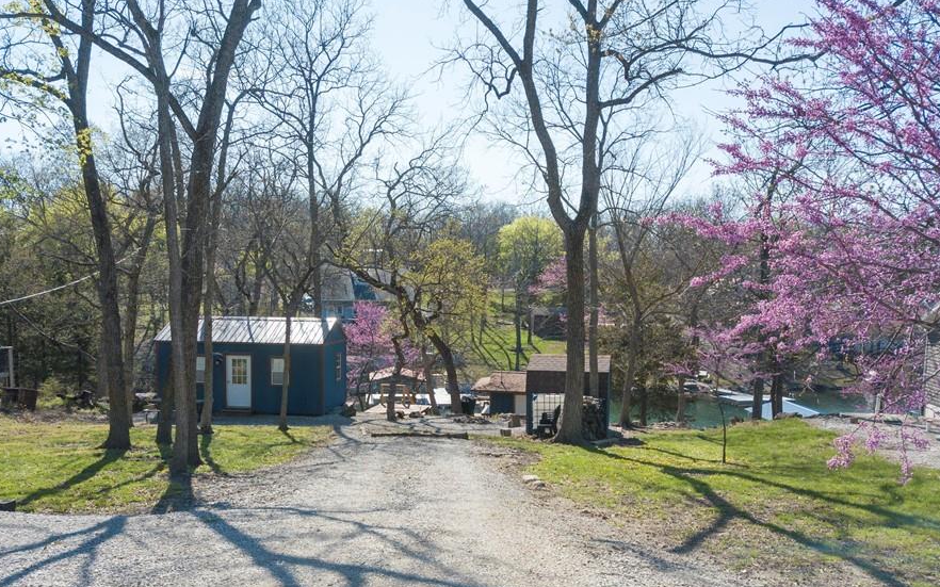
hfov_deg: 59.6
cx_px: 436
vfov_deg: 39.2
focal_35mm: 32
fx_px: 820
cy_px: 353
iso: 100
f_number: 2.2
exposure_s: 1/1250
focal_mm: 4.73
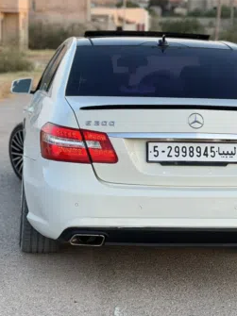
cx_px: 108
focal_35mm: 92
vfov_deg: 21.3
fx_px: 840
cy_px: 132
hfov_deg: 16.0
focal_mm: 9
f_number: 2.8
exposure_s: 1/100
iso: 64
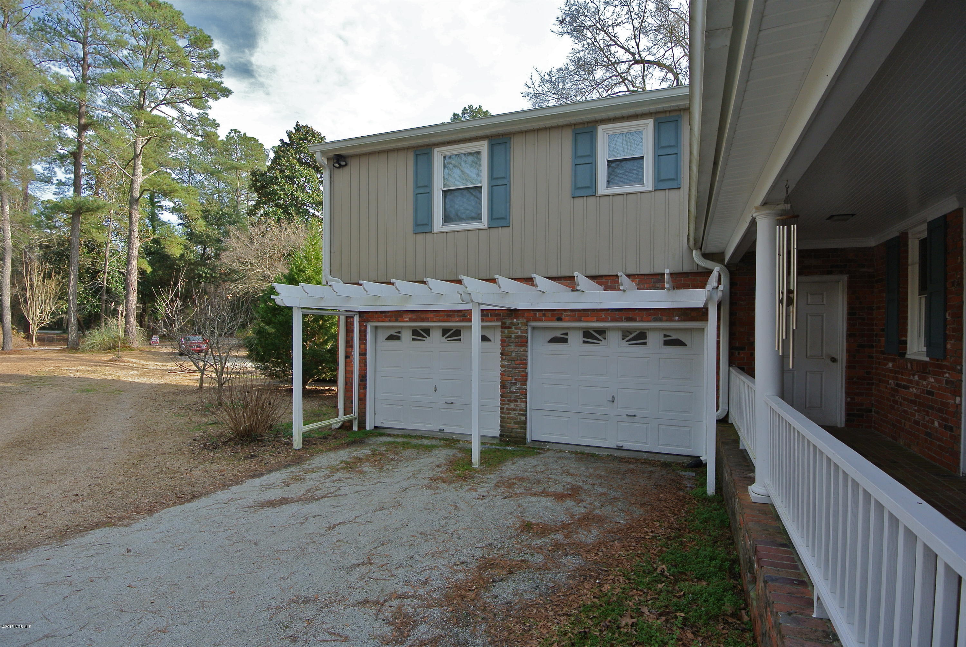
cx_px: 483
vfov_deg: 67.5
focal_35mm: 18
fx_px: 484
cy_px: 324
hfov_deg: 89.9
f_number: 4
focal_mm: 6.7
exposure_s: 1/250
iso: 100
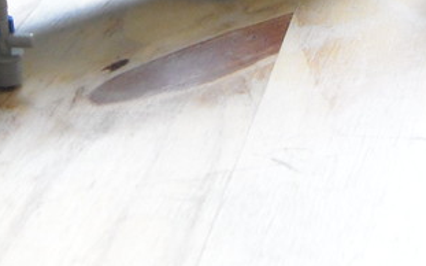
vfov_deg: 9.3
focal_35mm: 135
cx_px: 237
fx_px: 1566
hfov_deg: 15.5
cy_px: -189
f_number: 3.1
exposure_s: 1/60
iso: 351
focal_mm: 7.1
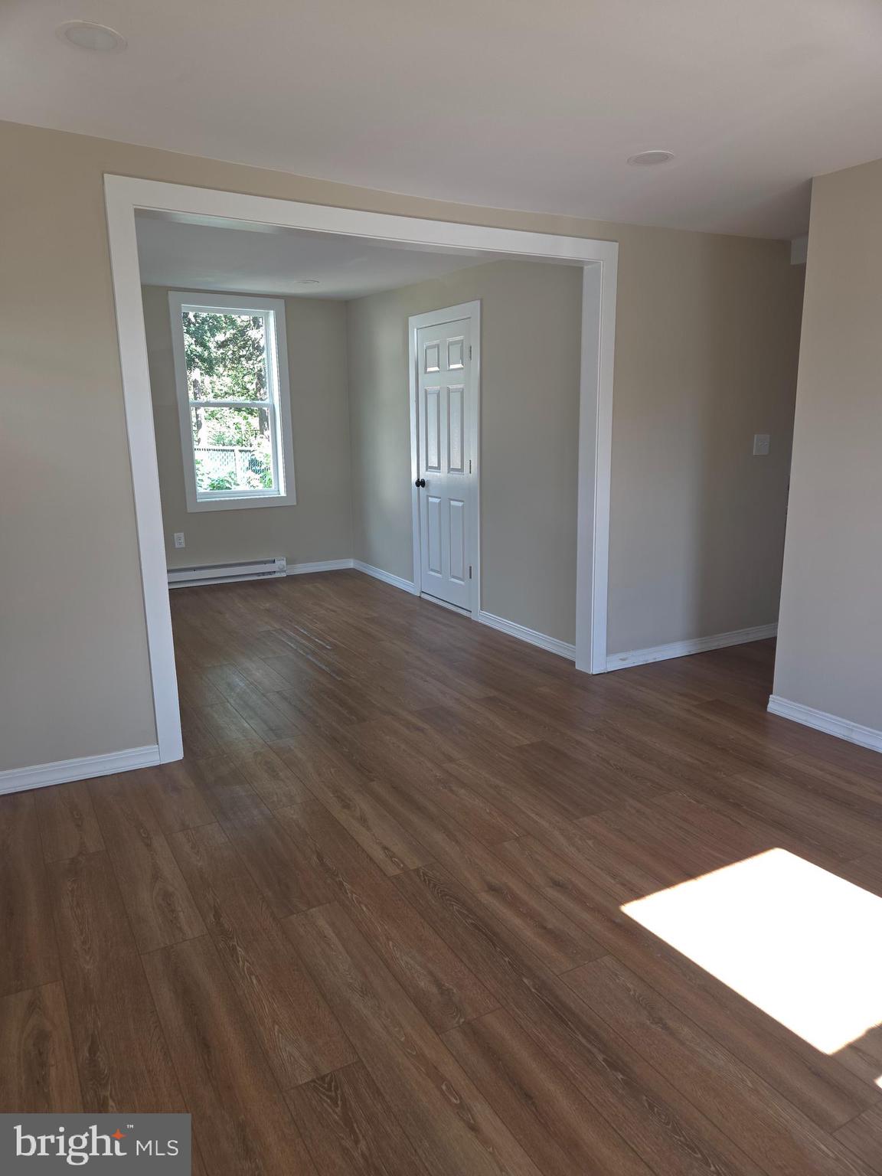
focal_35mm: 23
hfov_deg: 58.9
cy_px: 588
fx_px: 781
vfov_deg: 73.9
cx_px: 441
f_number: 1.8
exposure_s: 1/120
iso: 64
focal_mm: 5.4
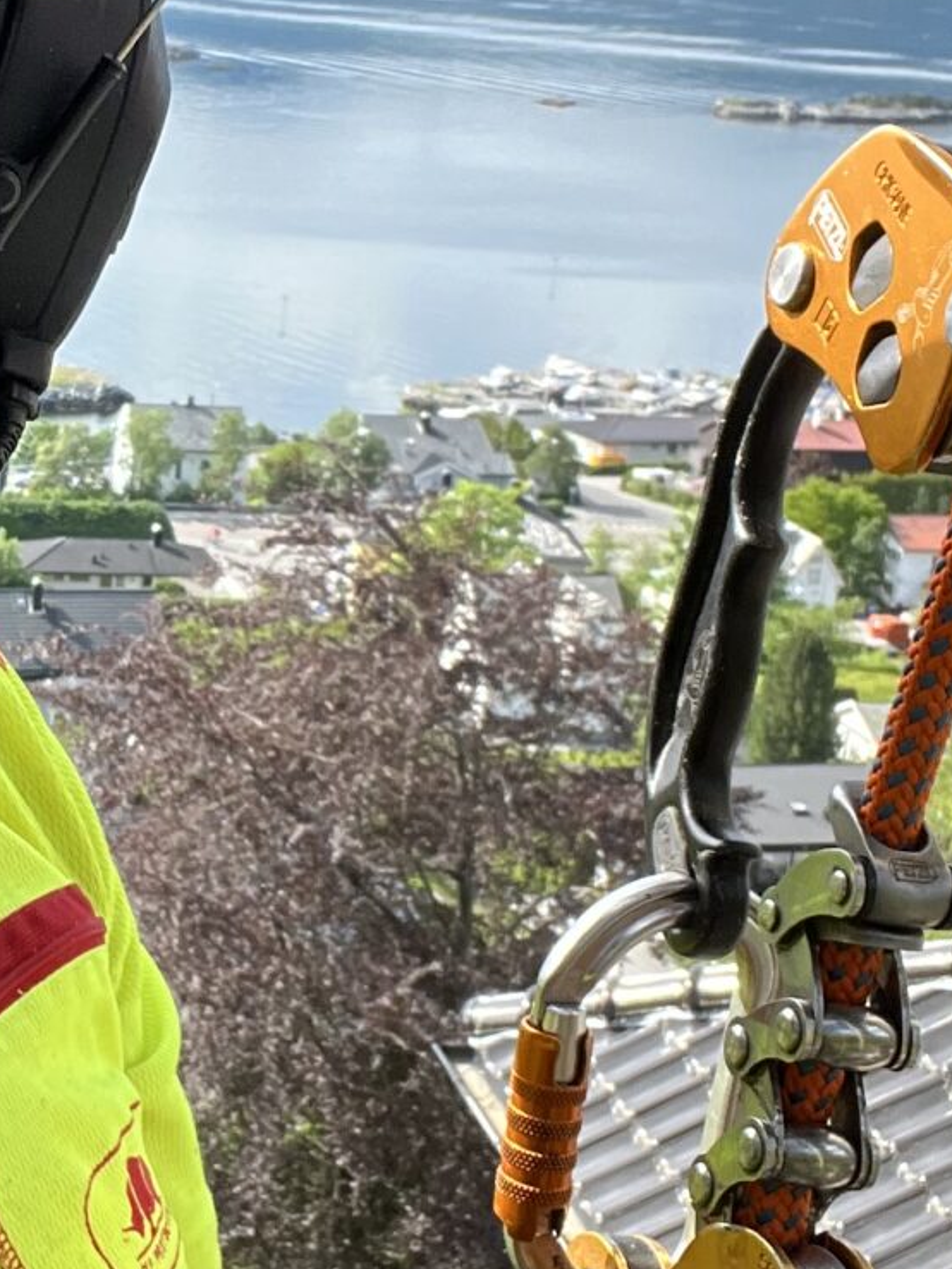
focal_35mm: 78
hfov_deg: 18.5
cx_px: 36
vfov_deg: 24.9
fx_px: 2859
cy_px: 476
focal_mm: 2.71
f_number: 2.2
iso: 32
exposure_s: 1/178
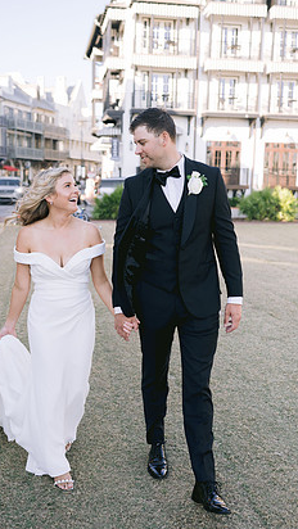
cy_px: 282
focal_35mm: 40
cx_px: 132
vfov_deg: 50.4
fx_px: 561
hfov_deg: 29.7
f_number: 2.5
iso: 200
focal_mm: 35
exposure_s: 1/800
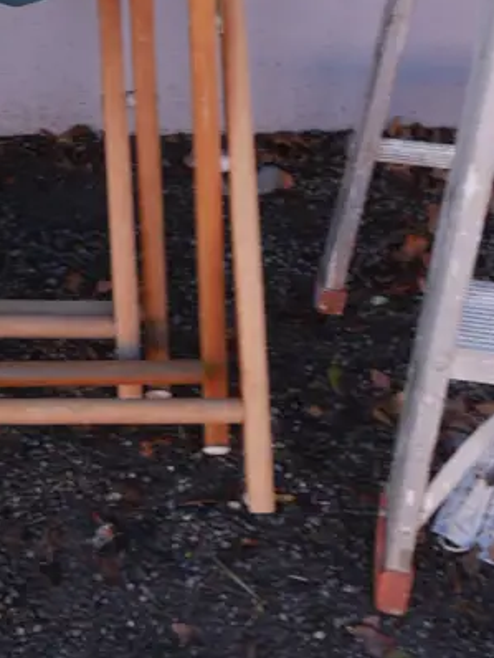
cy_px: -56
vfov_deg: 25.2
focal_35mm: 72
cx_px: 33
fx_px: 1369
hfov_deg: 20.0
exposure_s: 1/160
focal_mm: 14
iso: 200
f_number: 4
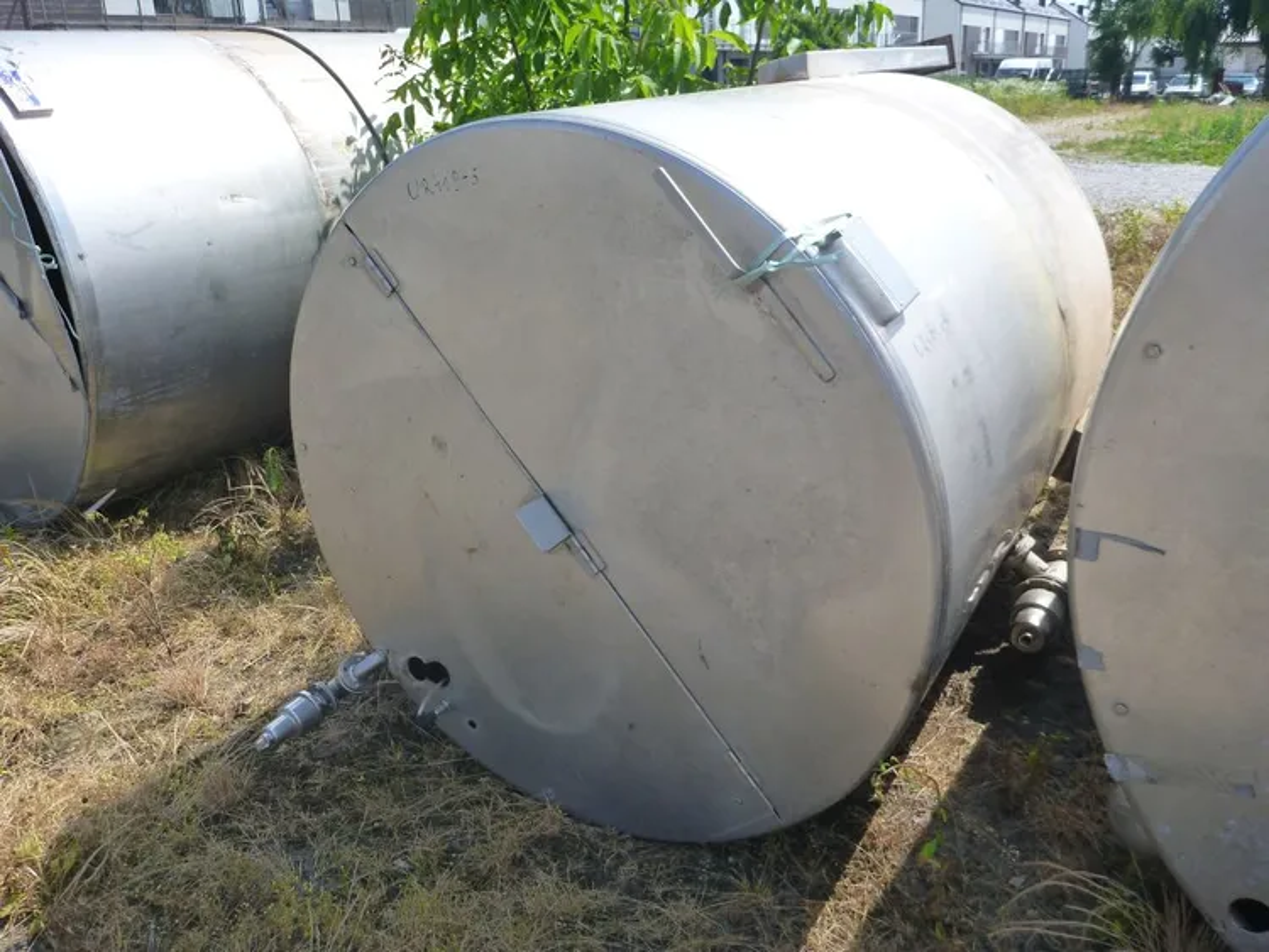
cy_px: 476
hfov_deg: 63.4
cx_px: 634
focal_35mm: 28
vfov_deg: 49.8
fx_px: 1027
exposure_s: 1/640
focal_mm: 4.9
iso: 160
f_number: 3.3
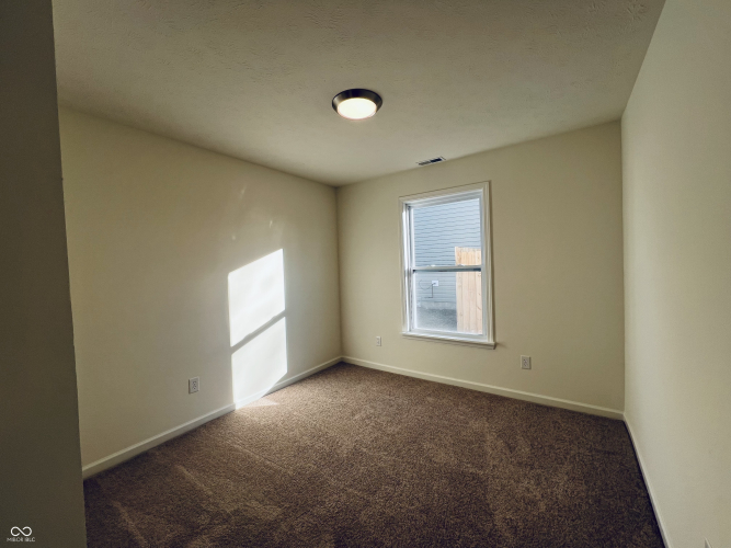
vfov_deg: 89.9
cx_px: 366
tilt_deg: -2.1
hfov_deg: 106.2
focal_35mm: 13
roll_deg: +2.3
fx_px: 274
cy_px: 274
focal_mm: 1.57
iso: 32
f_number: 1.8
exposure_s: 1/223
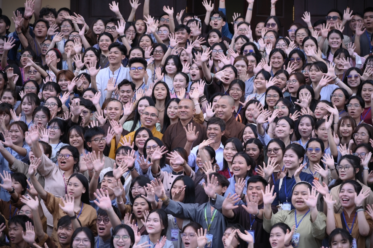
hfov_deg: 17.1
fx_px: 1242
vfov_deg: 11.4
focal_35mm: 120
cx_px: 186
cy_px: 124
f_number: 4
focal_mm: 120
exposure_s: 1/320
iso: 250
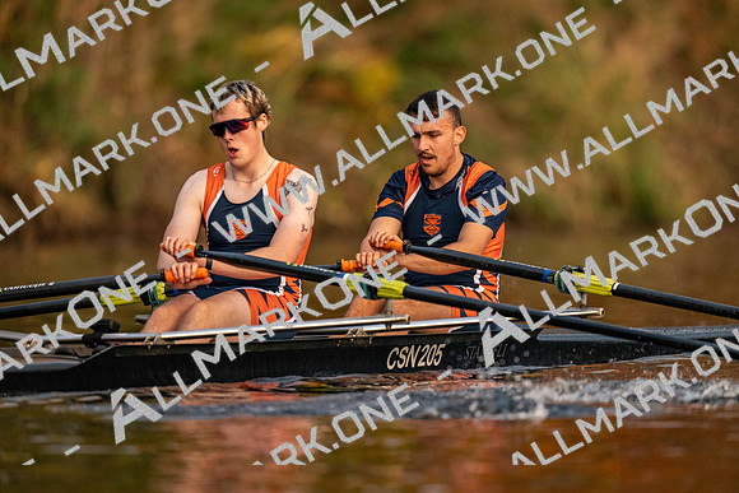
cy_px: 246
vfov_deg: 2.3
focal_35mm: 600
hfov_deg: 3.4
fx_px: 12319
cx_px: 370
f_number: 4
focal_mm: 600
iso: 3200
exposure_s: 1/2500
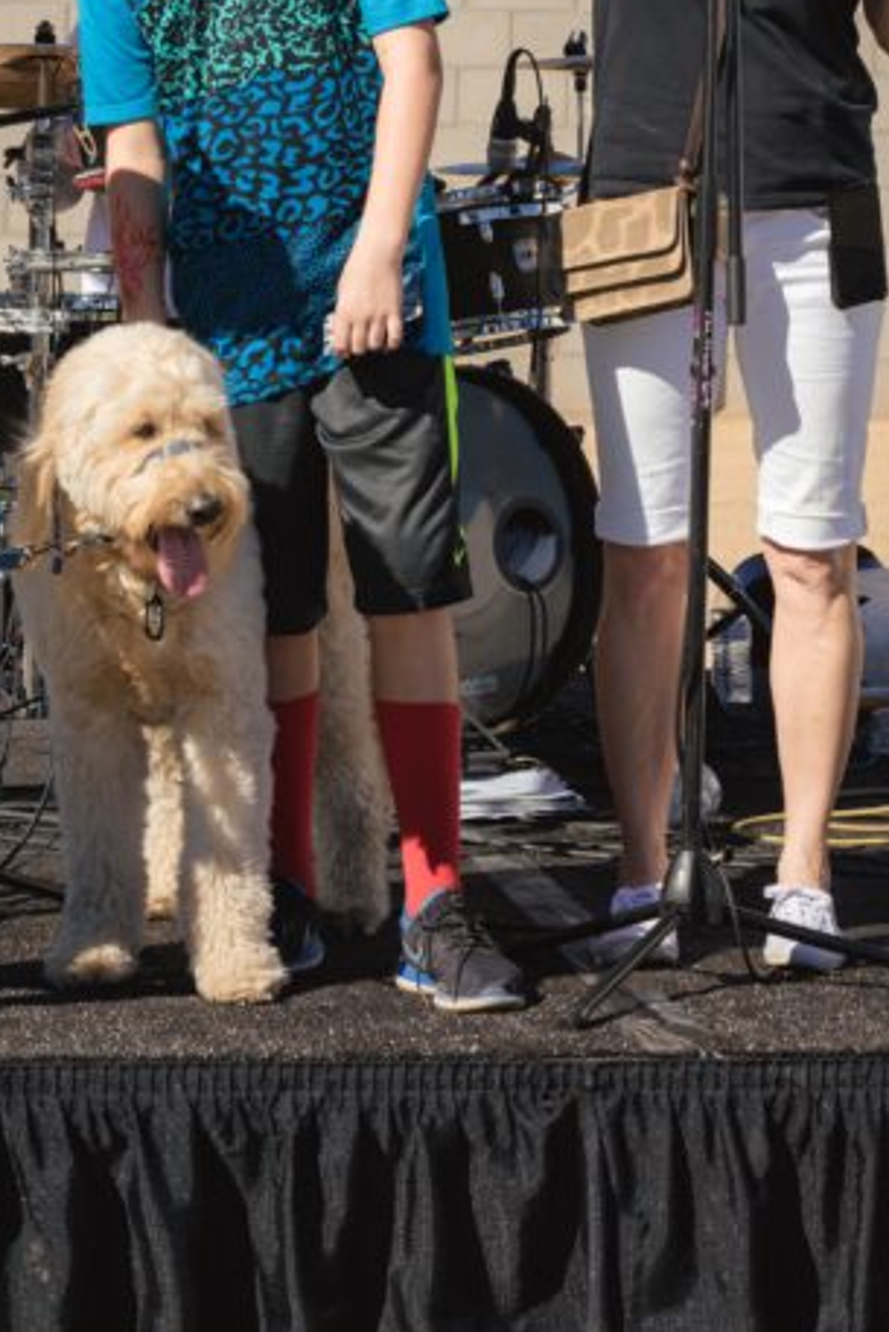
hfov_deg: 8.7
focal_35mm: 157
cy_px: 12
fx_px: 5811
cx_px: 369
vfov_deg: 12.9
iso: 110
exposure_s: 1/1250
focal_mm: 70
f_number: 6.3
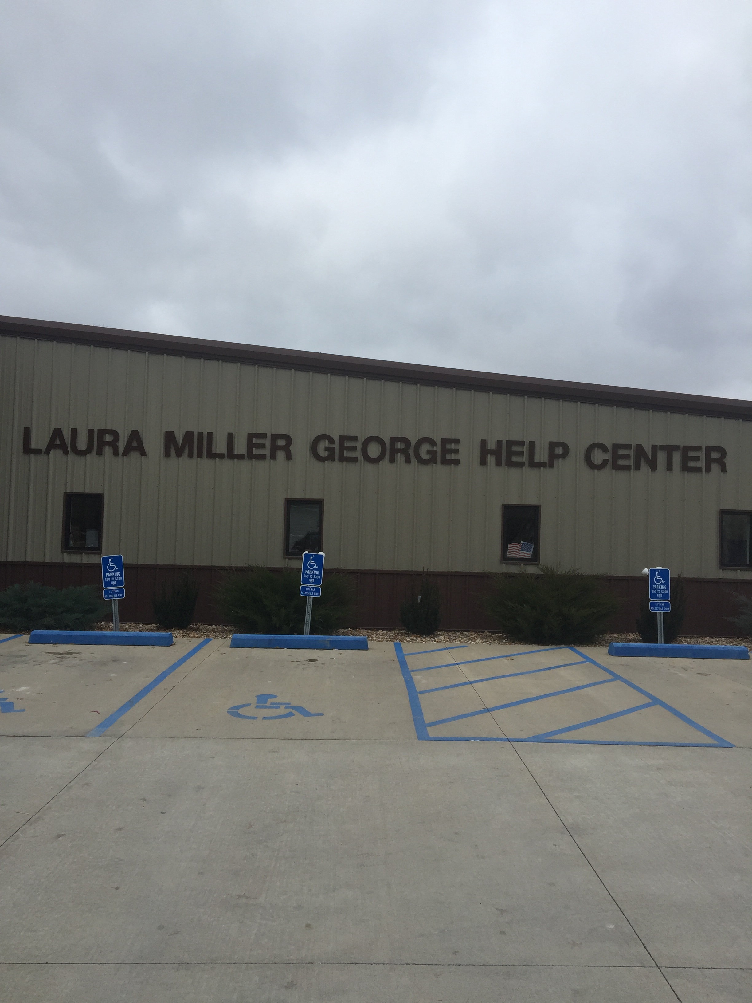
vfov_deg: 61.7
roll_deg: -2.6
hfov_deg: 48.2
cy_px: 502
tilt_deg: +1.8
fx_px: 840
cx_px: 376
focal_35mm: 29
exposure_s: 1/682
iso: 32
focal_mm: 4.15
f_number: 2.2
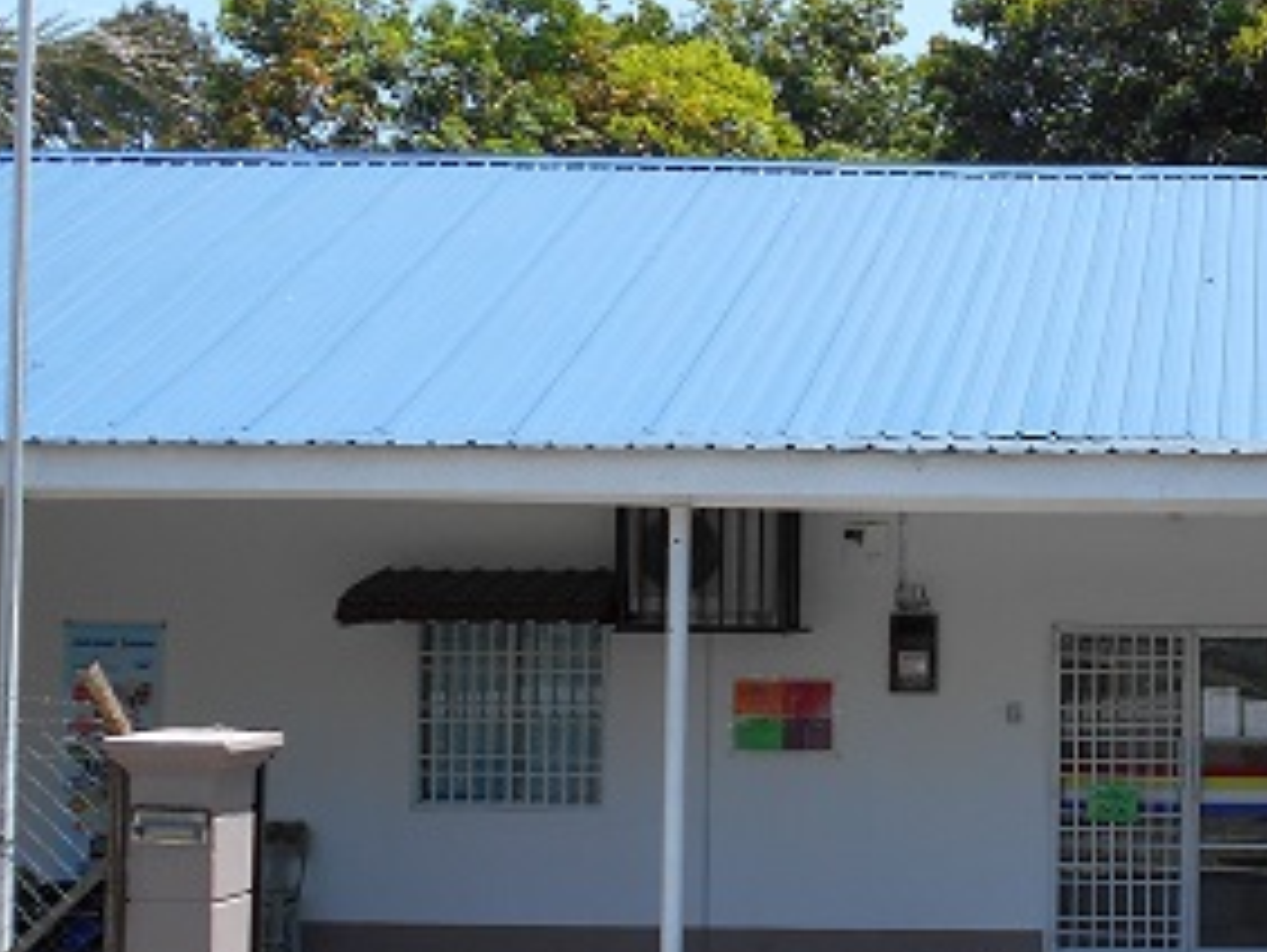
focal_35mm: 68
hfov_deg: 27.0
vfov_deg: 21.6
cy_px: 516
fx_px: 2491
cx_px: 1267
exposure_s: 1/640
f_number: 3.4
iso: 80
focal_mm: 5.1
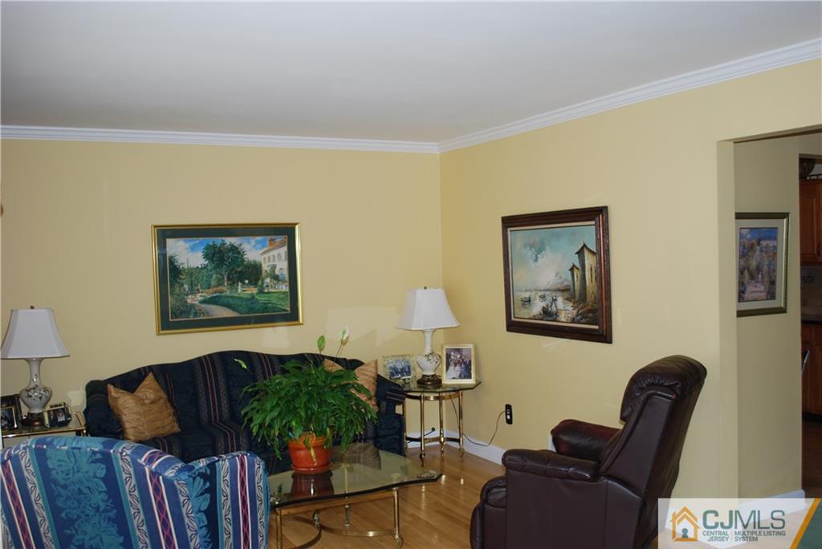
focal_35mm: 36
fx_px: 822
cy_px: 274
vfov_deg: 36.9
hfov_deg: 53.1
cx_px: 411
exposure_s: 1/60
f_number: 4.2
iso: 200
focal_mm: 24
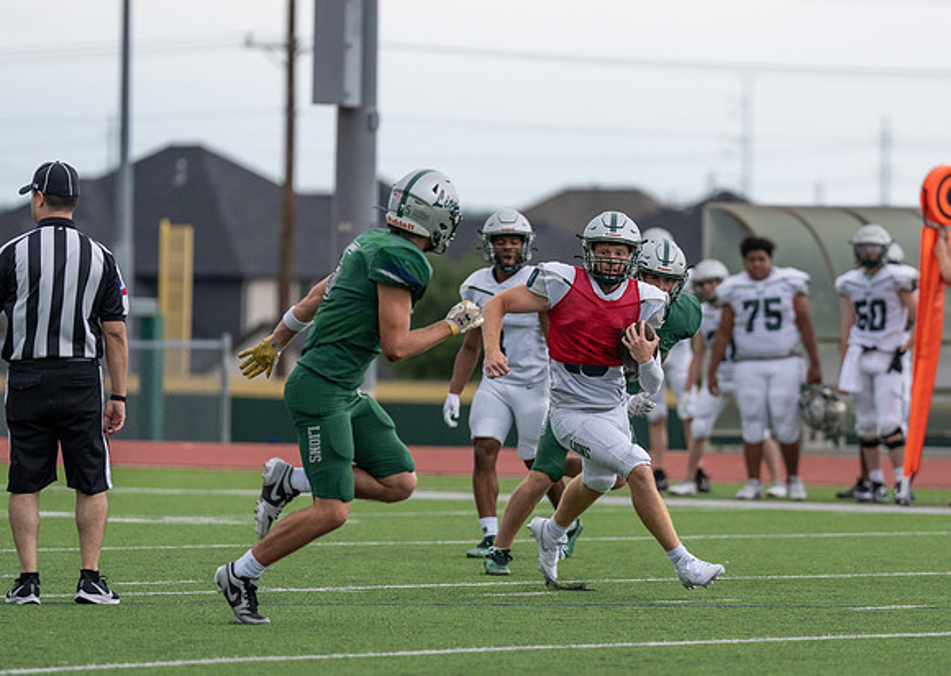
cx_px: 608
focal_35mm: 339
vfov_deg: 4.2
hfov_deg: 6.0
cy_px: 336
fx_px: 9145
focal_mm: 200
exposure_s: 1/1250
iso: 400
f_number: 2.8
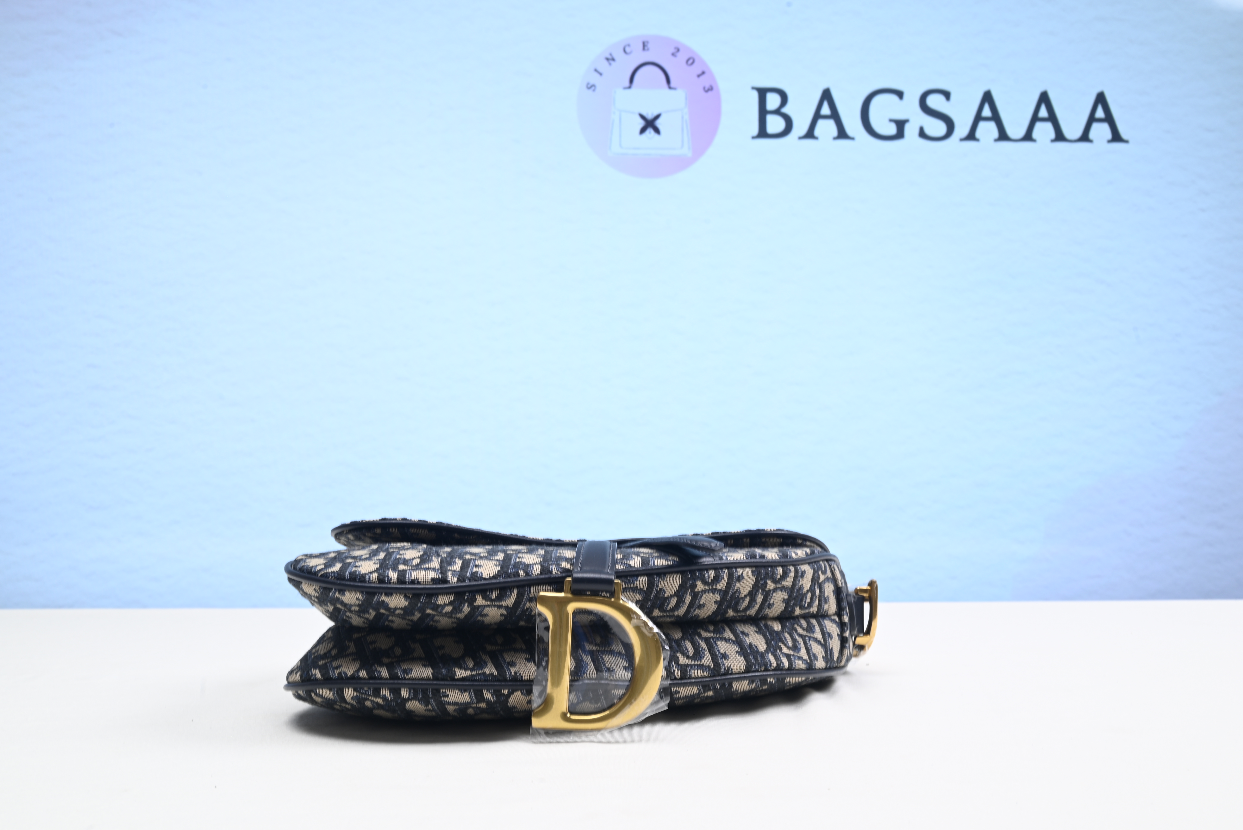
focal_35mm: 38
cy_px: 415
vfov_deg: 35.1
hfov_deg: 50.7
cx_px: 622
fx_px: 1312
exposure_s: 1/2
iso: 100
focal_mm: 38
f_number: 16
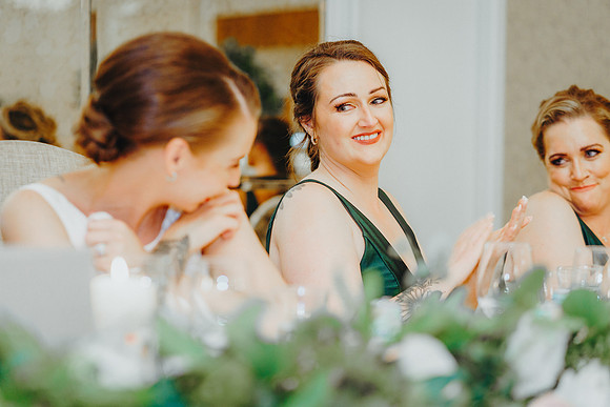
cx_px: 305
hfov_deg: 23.9
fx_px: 1441
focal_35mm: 85
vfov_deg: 16.1
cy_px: 204
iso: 2000
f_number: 2.8
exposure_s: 1/125
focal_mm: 85
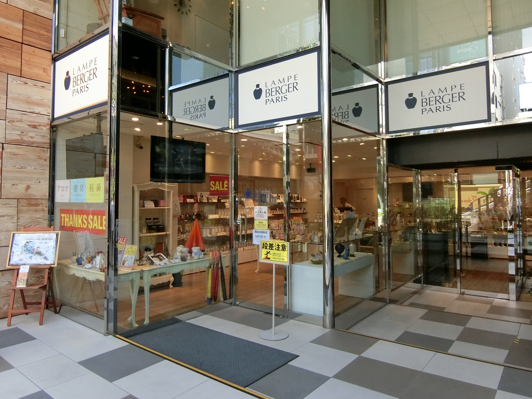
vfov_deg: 56.8
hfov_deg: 71.6
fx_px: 369
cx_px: 263
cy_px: 194
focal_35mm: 24
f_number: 2.8
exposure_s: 1/1000
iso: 500
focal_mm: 4.6
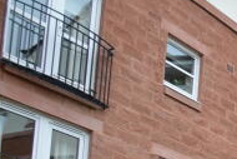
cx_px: 546
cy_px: 309
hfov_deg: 15.6
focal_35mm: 81
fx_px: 534
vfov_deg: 14.3
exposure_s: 1/125
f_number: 5.6
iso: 200
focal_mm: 10
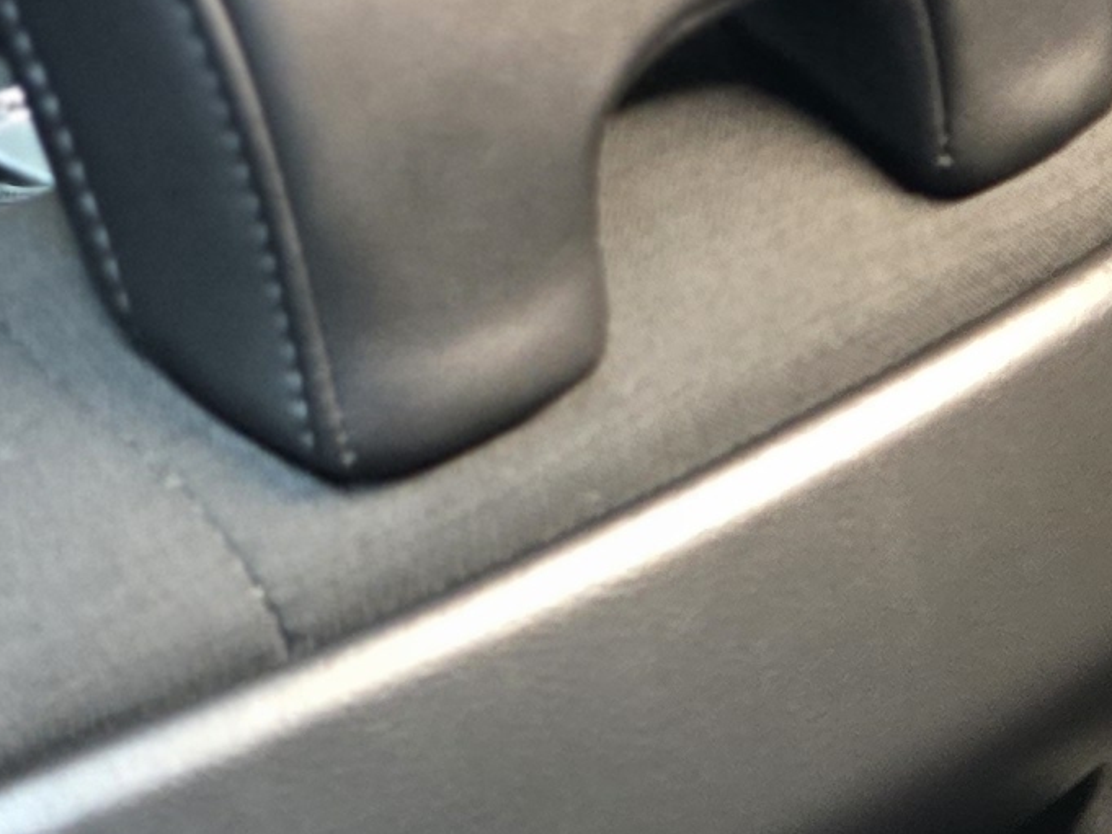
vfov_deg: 9.9
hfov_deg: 13.9
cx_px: 1515
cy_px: 1890
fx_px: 4337
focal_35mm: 135
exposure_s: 1/50
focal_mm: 6.3
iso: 1250
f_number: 1.7
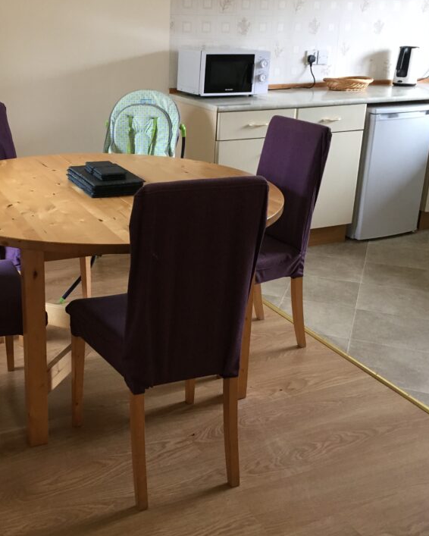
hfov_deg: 36.2
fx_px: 650
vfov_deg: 44.7
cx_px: 145
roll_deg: -0.7
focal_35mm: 41
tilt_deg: -17.7
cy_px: 246
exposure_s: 1/33
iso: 160
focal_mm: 4.15
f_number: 2.2
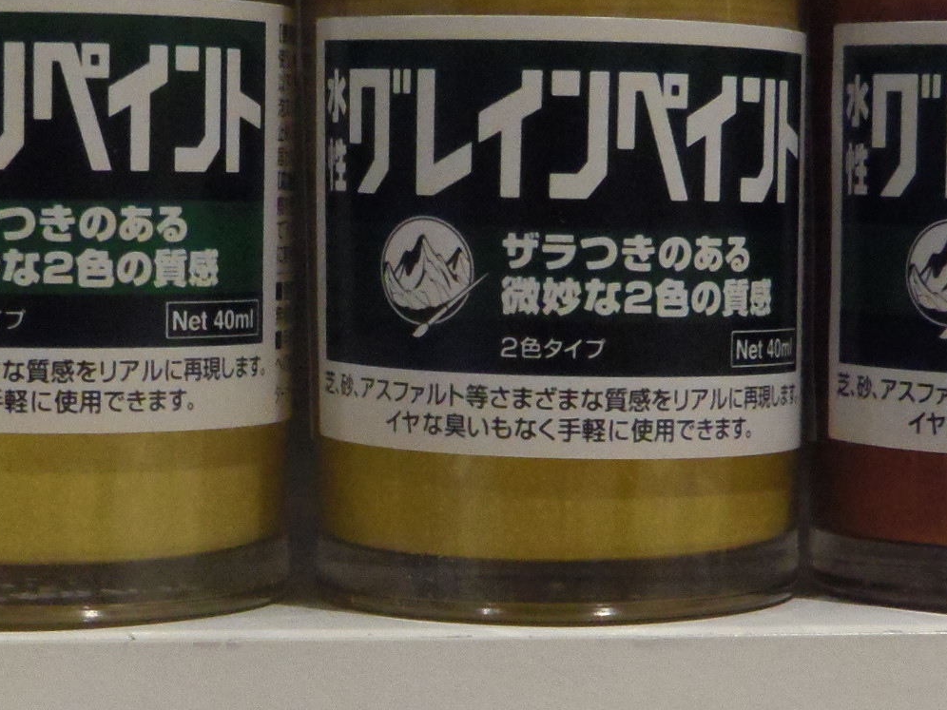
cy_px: 581
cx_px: 398
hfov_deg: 18.2
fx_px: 2955
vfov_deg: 13.6
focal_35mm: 108
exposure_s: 1/50
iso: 320
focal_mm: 6.5
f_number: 4.3
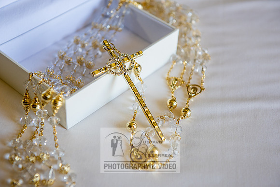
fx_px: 545
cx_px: 140
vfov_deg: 19.5
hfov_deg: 28.8
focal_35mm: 70
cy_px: 94
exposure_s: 1/125
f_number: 5
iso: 500
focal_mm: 70
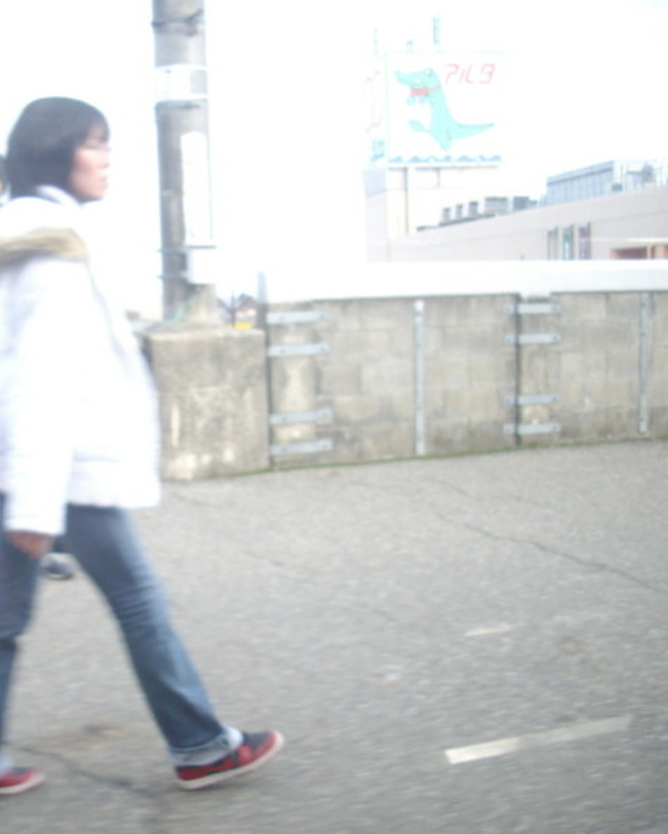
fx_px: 1211
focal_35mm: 49
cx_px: 157
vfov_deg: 38.0
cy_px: 420
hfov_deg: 30.3
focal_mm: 6.2
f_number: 2.8
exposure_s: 1/125
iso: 80
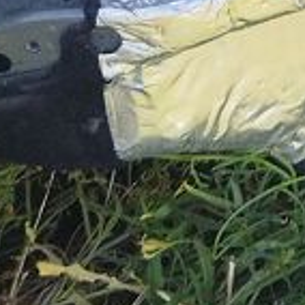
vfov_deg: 8.1
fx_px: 2014
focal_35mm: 202
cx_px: 573
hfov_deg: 8.3
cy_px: -365
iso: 100
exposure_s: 1/855
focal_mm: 4.71
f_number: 1.79
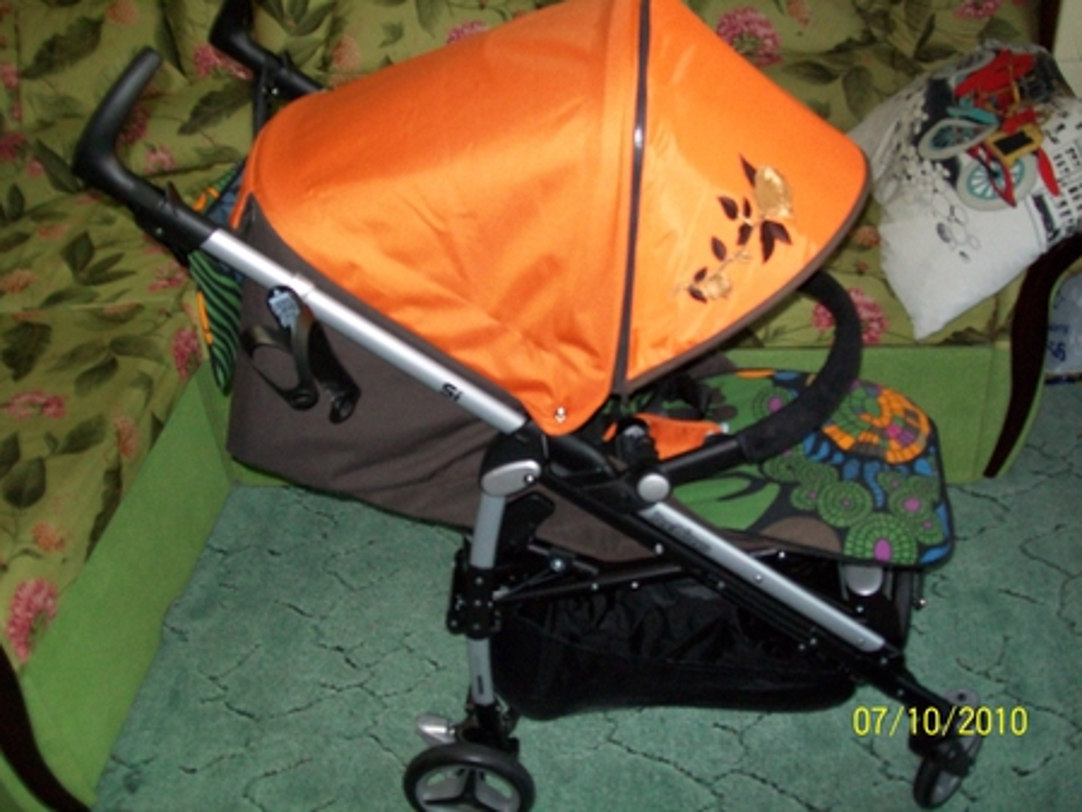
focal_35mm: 36
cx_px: 541
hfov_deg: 51.3
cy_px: 406
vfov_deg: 39.7
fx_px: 1126
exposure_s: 1/60
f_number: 2.7
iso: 160
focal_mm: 6
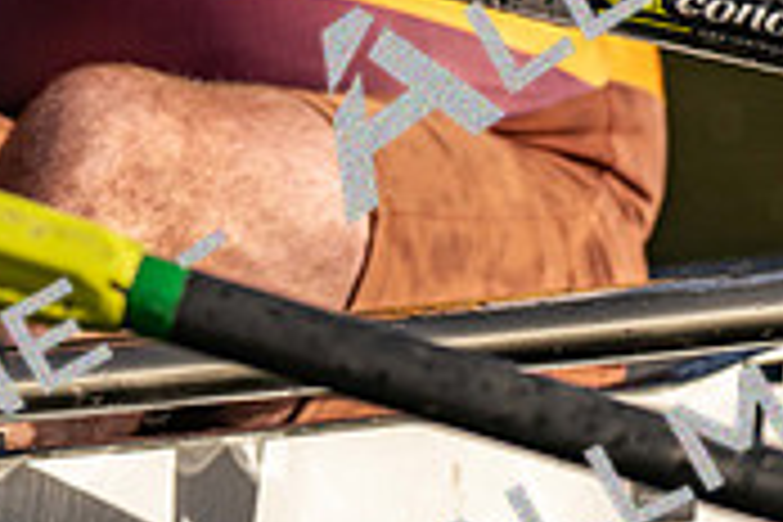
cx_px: -63
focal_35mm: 2003
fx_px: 43562
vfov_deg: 0.7
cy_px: -205
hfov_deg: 1.0
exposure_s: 1/2500
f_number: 4
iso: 250
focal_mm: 600
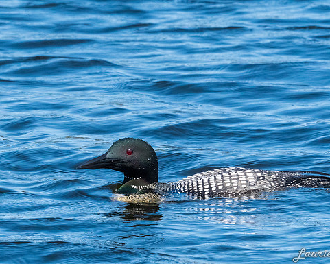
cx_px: 149
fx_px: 11967
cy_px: 191
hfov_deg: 1.6
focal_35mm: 1225
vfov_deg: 1.3
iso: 2000
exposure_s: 1/2000
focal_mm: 500
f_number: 11
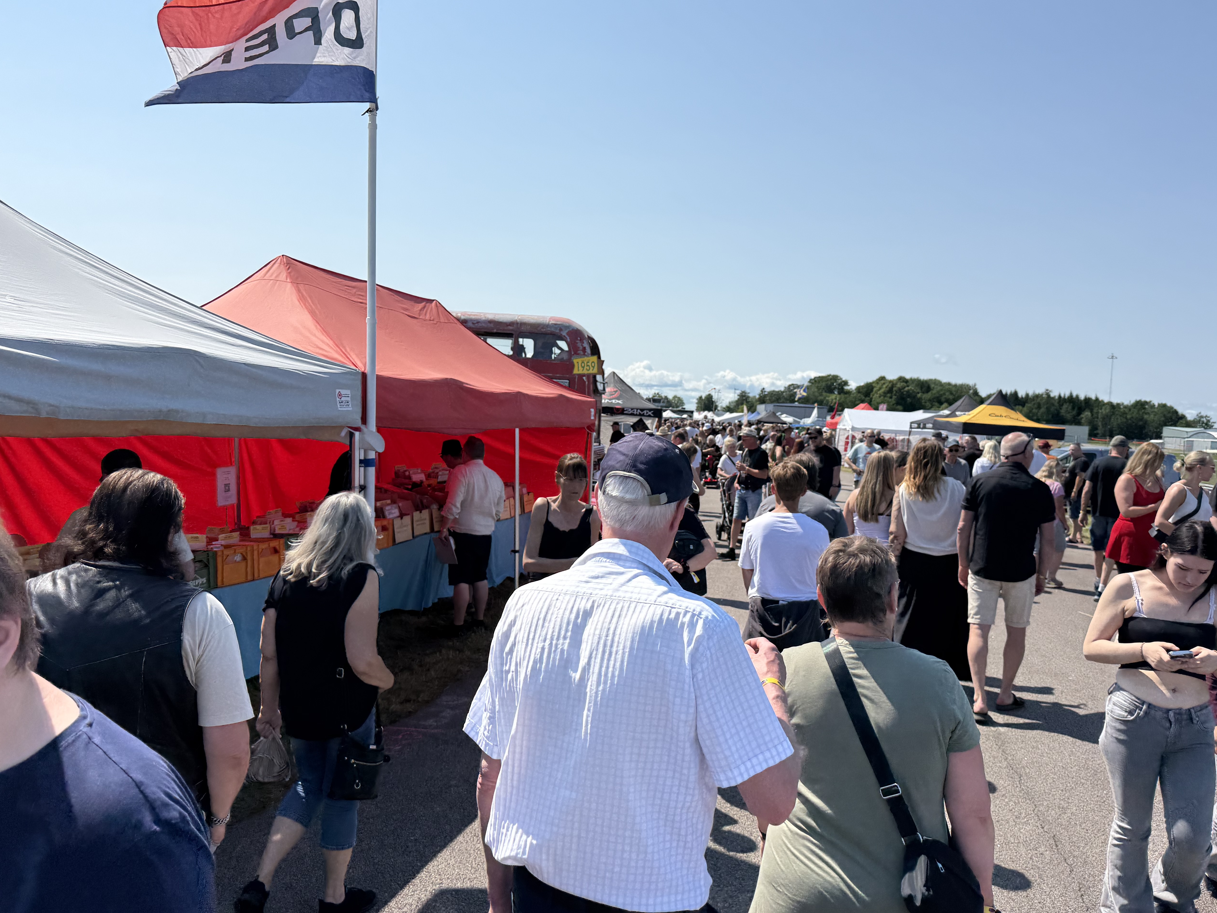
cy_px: 467
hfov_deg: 65.3
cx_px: 649
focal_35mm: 27
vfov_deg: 51.4
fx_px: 949
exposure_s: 1/5714
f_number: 1.78
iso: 80
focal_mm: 6.76
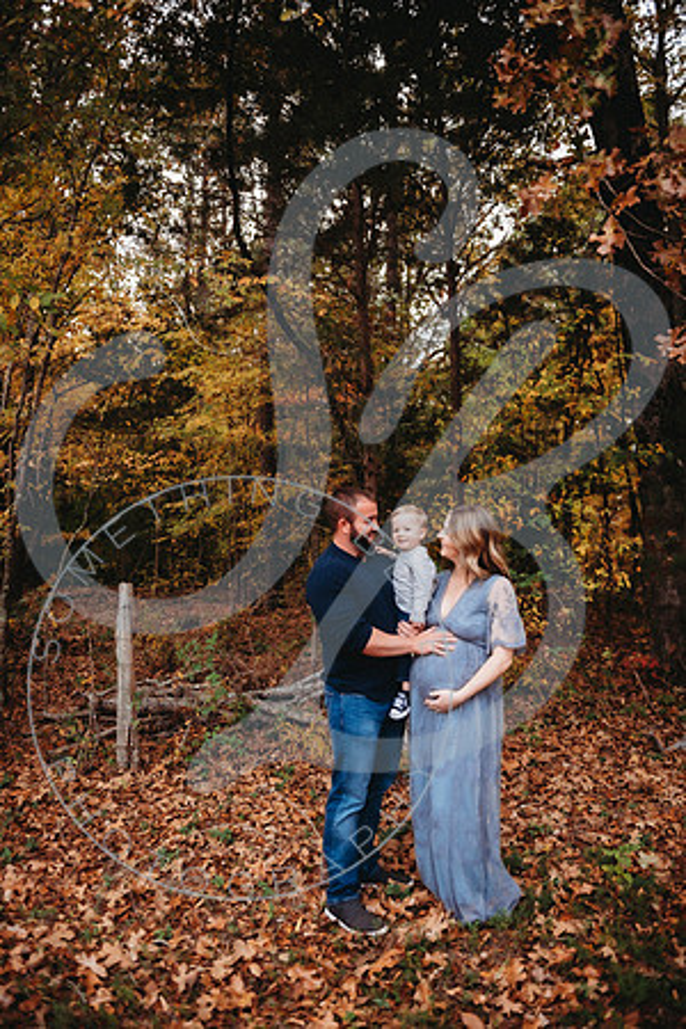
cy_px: 514
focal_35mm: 24
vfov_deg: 73.7
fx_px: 686
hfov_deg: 53.1
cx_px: 343
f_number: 2.8
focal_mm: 24
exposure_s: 1/160
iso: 100
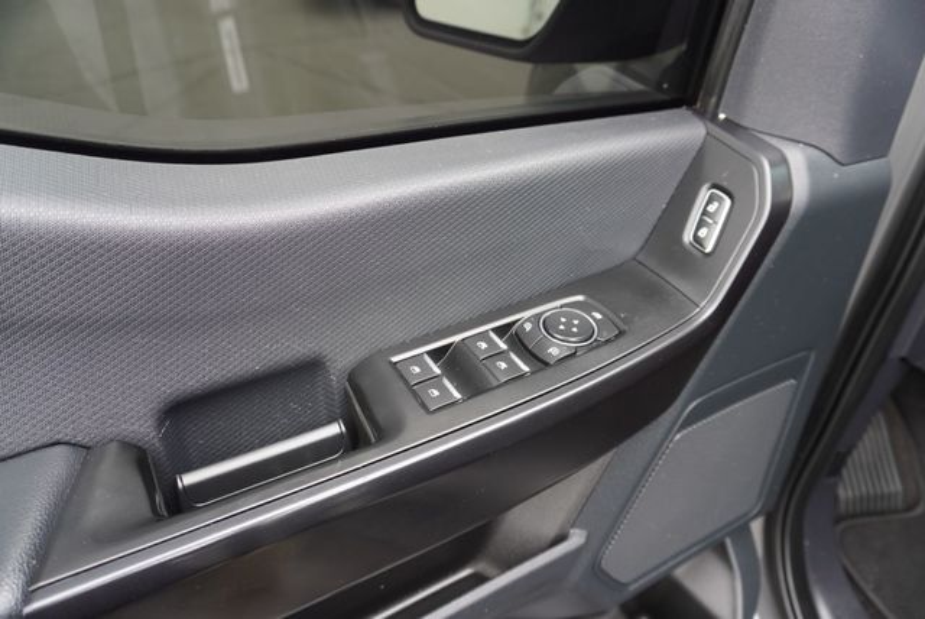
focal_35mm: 24
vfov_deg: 53.2
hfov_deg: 73.7
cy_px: 310
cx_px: 462
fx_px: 617
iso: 200
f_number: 4
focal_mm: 16
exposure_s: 1/60
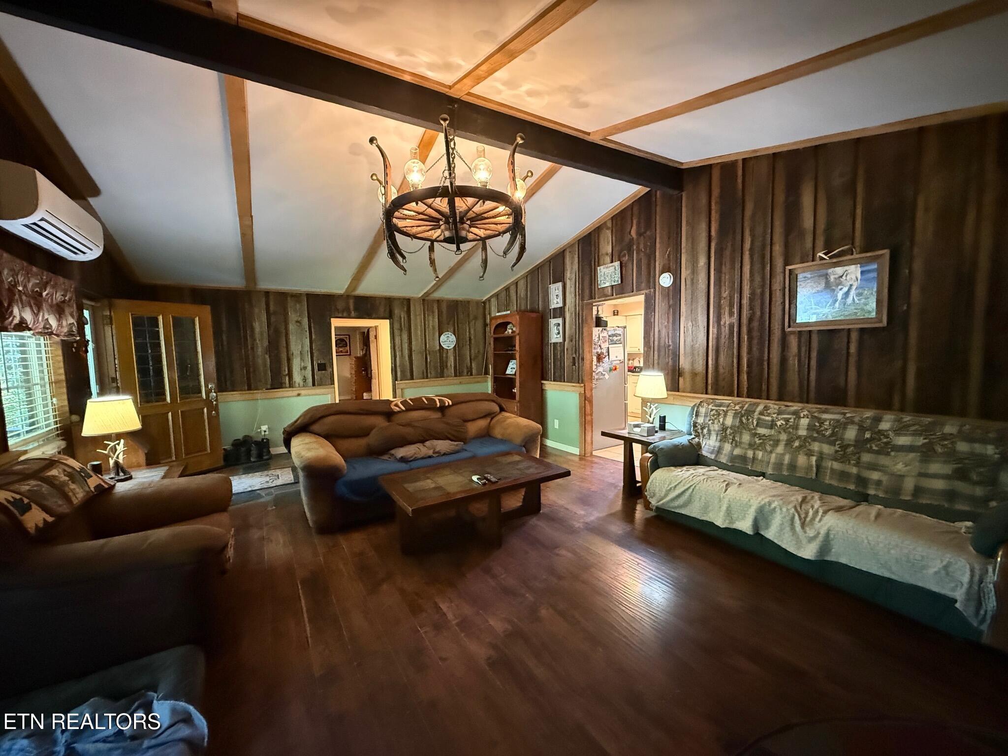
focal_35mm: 14
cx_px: 504
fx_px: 408
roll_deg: +1.2
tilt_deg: -4.1
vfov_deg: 85.7
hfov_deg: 102.1
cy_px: 378
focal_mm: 2.22
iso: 1250
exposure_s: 1/40
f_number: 2.2
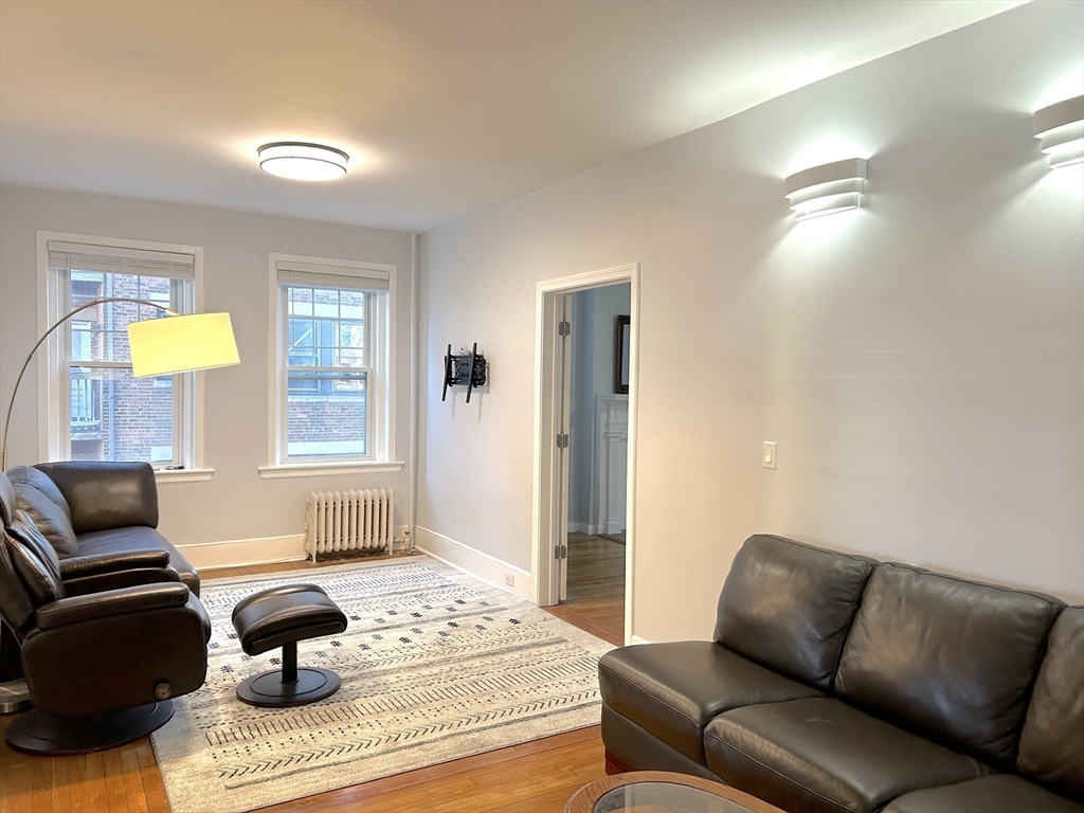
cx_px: 542
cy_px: 406
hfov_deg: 67.3
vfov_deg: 53.1
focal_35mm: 26
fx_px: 814
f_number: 1.5
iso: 125
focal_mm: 5.7
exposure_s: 1/120
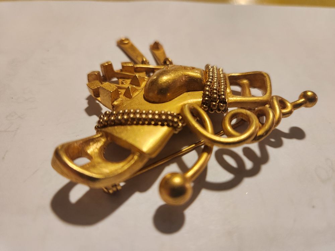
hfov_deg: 73.9
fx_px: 223
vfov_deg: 58.9
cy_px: 126
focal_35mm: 23
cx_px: 168
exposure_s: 1/100
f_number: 1.8
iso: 400
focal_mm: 5.4
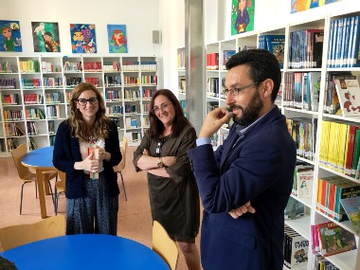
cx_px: 180
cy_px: 135
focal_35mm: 29
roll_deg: +1.1
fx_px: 302
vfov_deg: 48.2
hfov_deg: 61.7
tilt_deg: -11.6
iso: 32
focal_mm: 4.15
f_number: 2.2
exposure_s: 1/17
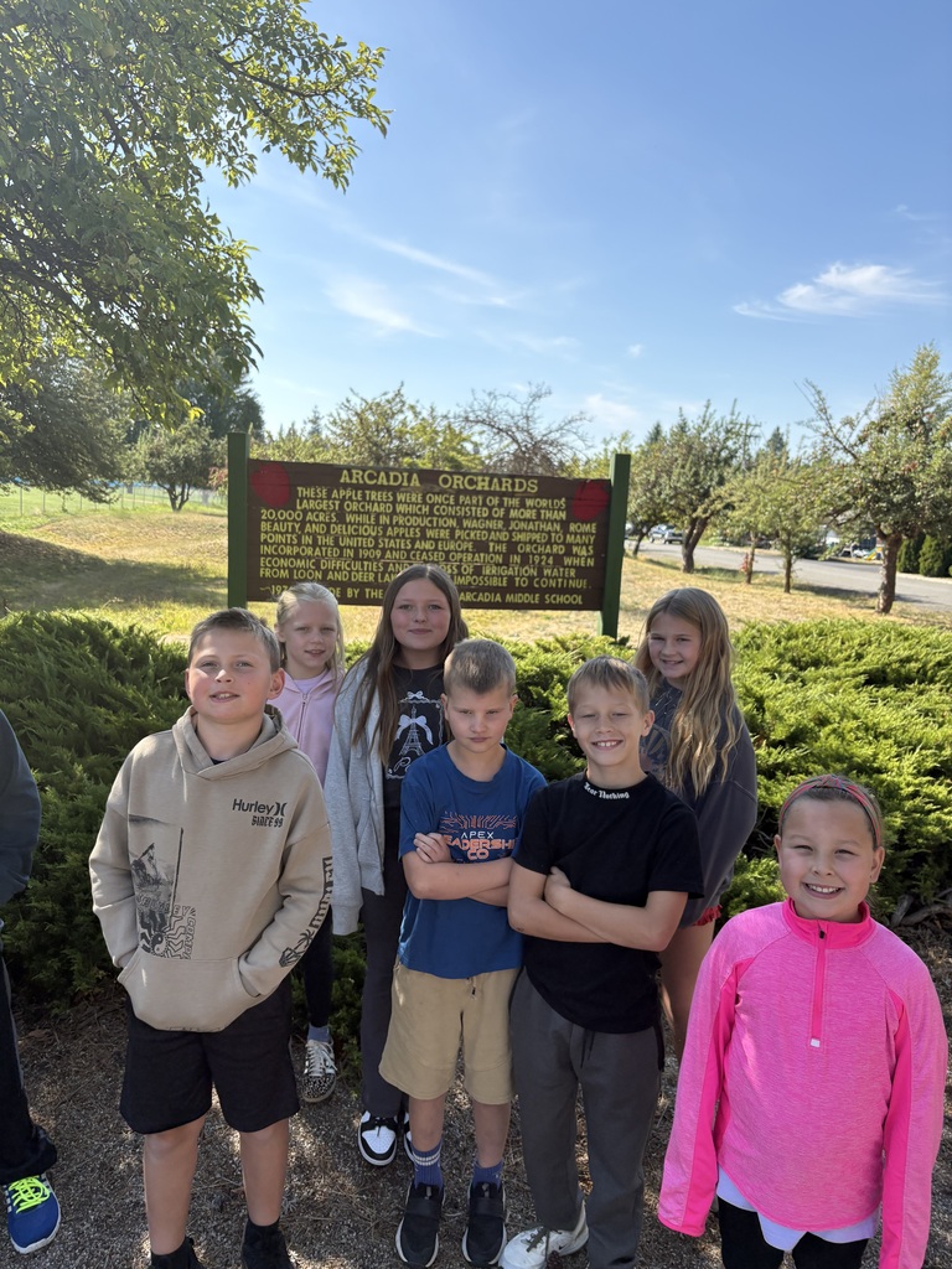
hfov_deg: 53.1
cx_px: 476
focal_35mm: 26
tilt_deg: -7.9
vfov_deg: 67.3
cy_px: 634
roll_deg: -2.7
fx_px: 953
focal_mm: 5.96
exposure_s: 1/1799
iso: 64
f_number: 1.6
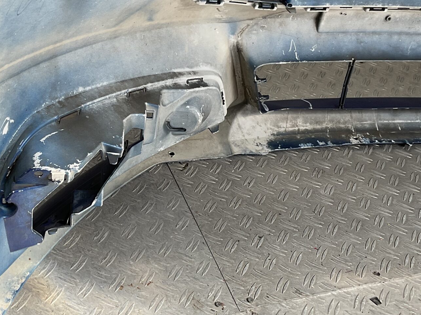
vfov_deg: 25.1
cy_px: 99
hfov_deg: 33.2
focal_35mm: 58
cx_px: 194
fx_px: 705
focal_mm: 3
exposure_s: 1/580
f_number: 1.8
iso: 16
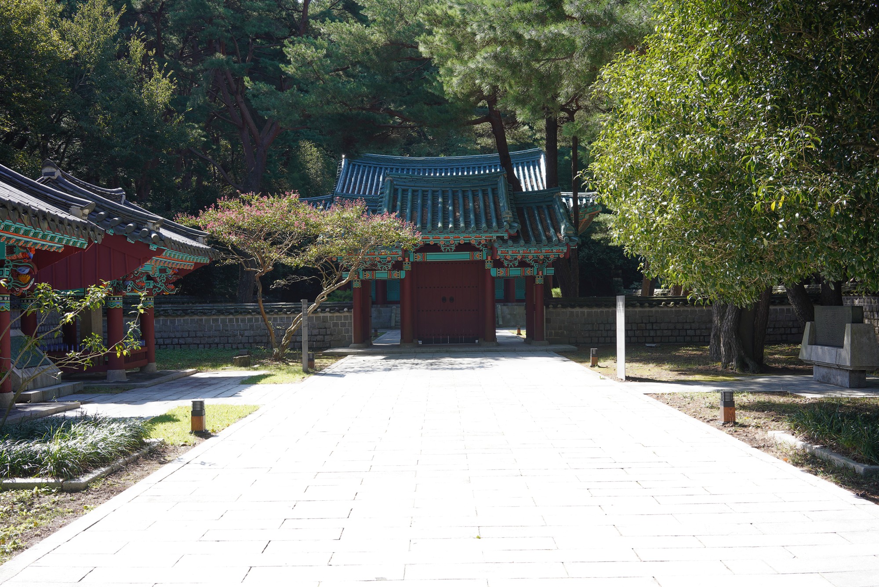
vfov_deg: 37.9
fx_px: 855
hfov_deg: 54.4
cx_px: 440
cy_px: 294
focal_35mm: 35
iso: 200
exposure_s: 1/100
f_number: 8
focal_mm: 35
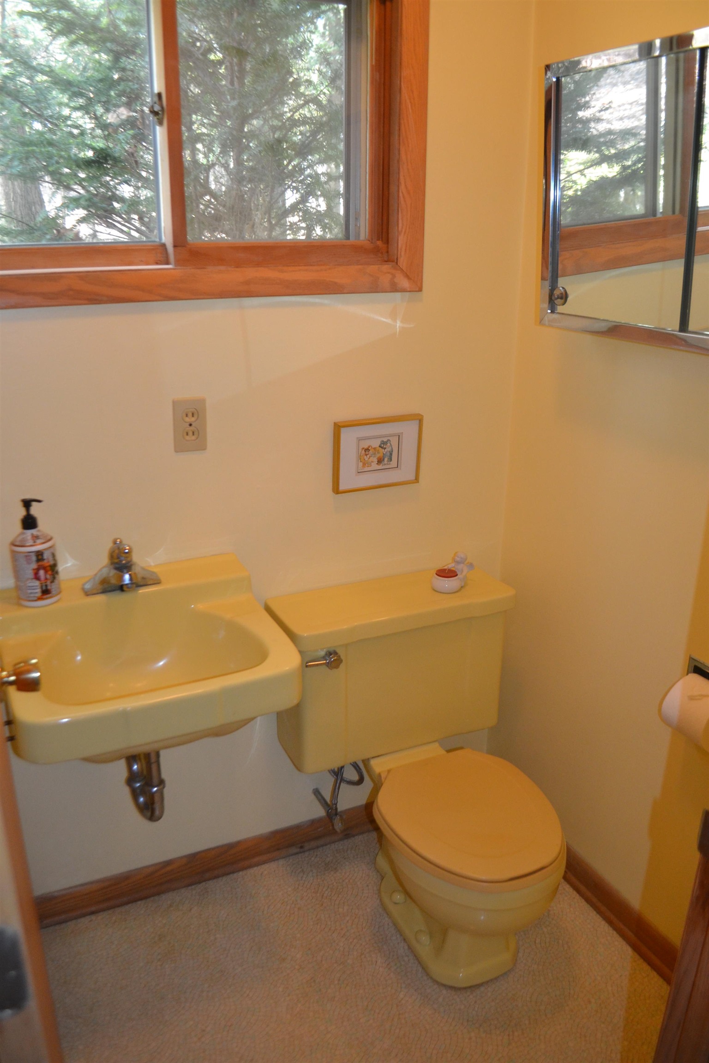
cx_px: 354
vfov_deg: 67.4
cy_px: 532
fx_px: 798
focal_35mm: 27
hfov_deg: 47.9
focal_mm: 18
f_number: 3.5
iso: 900
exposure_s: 1/60
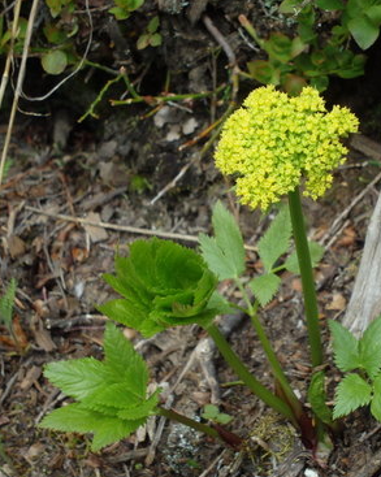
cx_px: 273
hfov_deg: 9.1
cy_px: 241
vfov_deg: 11.4
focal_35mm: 169
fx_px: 2385
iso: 160
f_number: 5.7
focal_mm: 22.8
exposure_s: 1/250
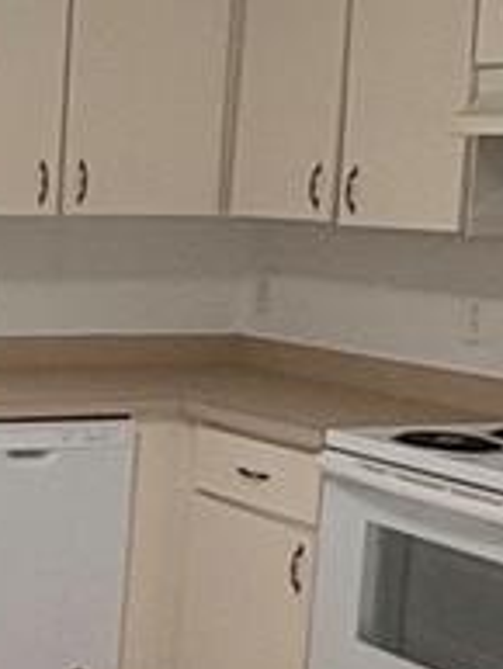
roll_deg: -1.1
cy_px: 354
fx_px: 1684
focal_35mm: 87
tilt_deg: -7.4
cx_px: -430
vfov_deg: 22.5
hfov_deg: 14.7
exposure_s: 1/120
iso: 200
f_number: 2.2
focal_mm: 2.22
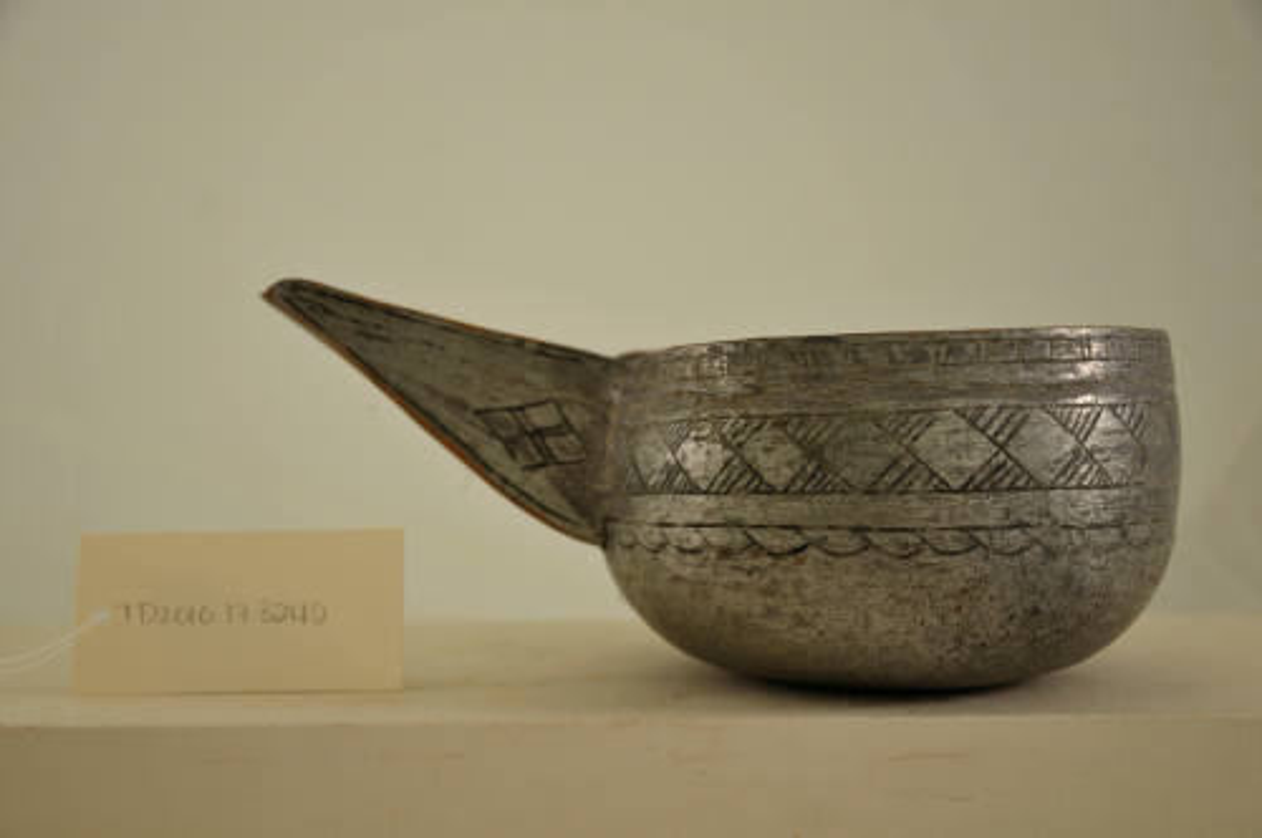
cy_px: 419
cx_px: 631
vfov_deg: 28.0
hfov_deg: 41.2
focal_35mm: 48
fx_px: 1680
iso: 200
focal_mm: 32
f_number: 4.5
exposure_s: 1/60
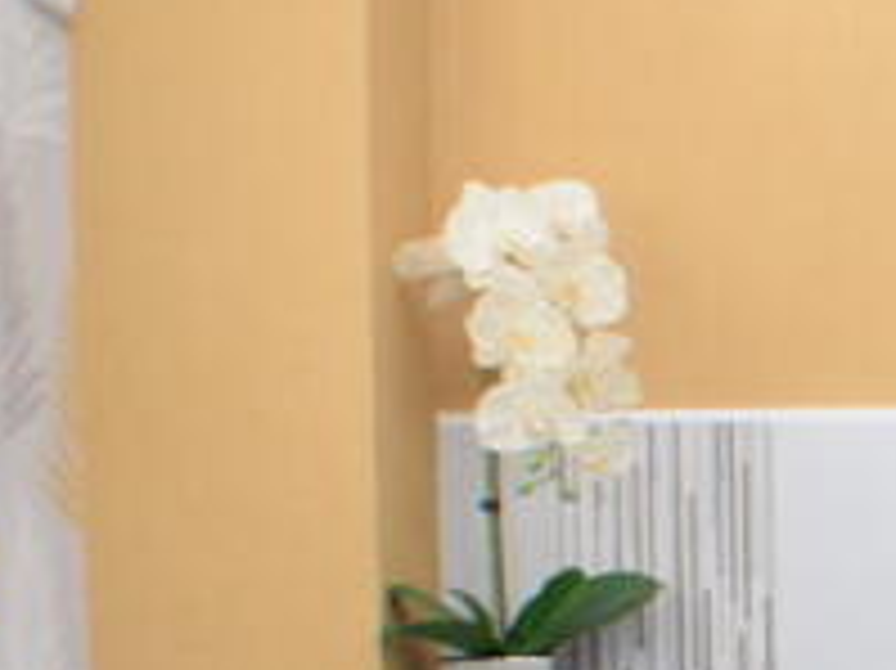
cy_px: 744
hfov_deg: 18.2
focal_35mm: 100
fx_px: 2576
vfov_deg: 14.5
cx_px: 1218
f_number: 5
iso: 400
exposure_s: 1/100
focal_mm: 21
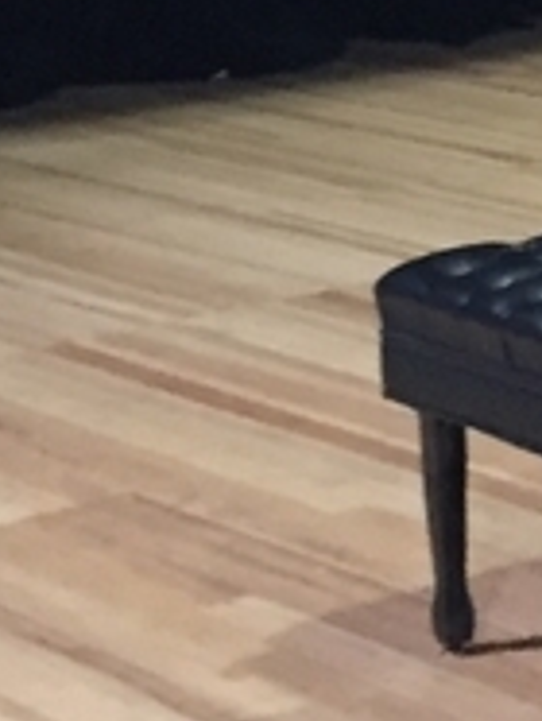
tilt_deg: +2.5
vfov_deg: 9.9
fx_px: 3895
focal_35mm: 187
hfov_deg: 7.8
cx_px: 852
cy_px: -636
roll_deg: +3.6
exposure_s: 1/17
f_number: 2.2
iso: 250
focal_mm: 4.15
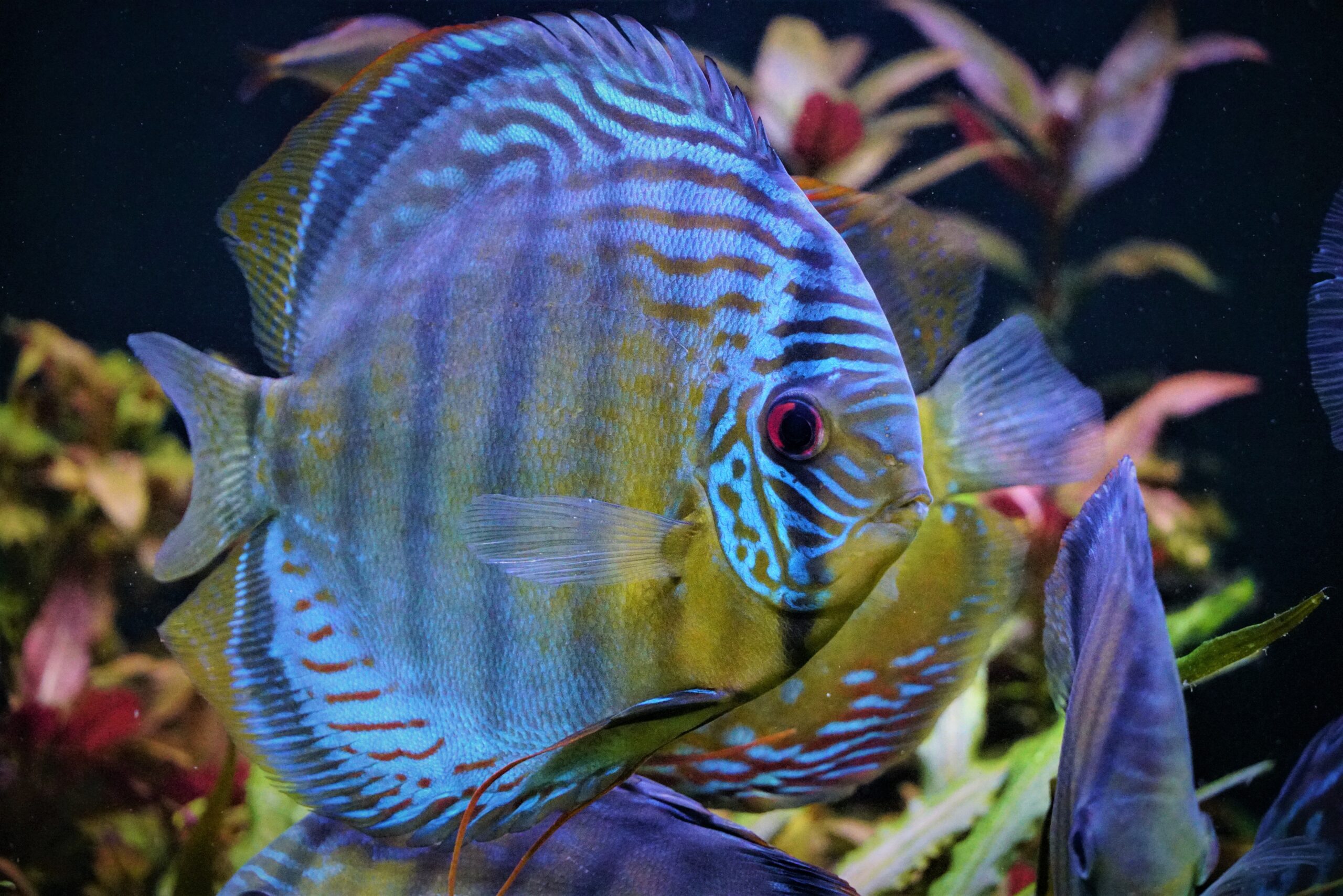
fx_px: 7554
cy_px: 448
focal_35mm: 202
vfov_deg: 6.8
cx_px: 672
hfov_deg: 10.2
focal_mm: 135
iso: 10000
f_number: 5.6
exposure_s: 1/250
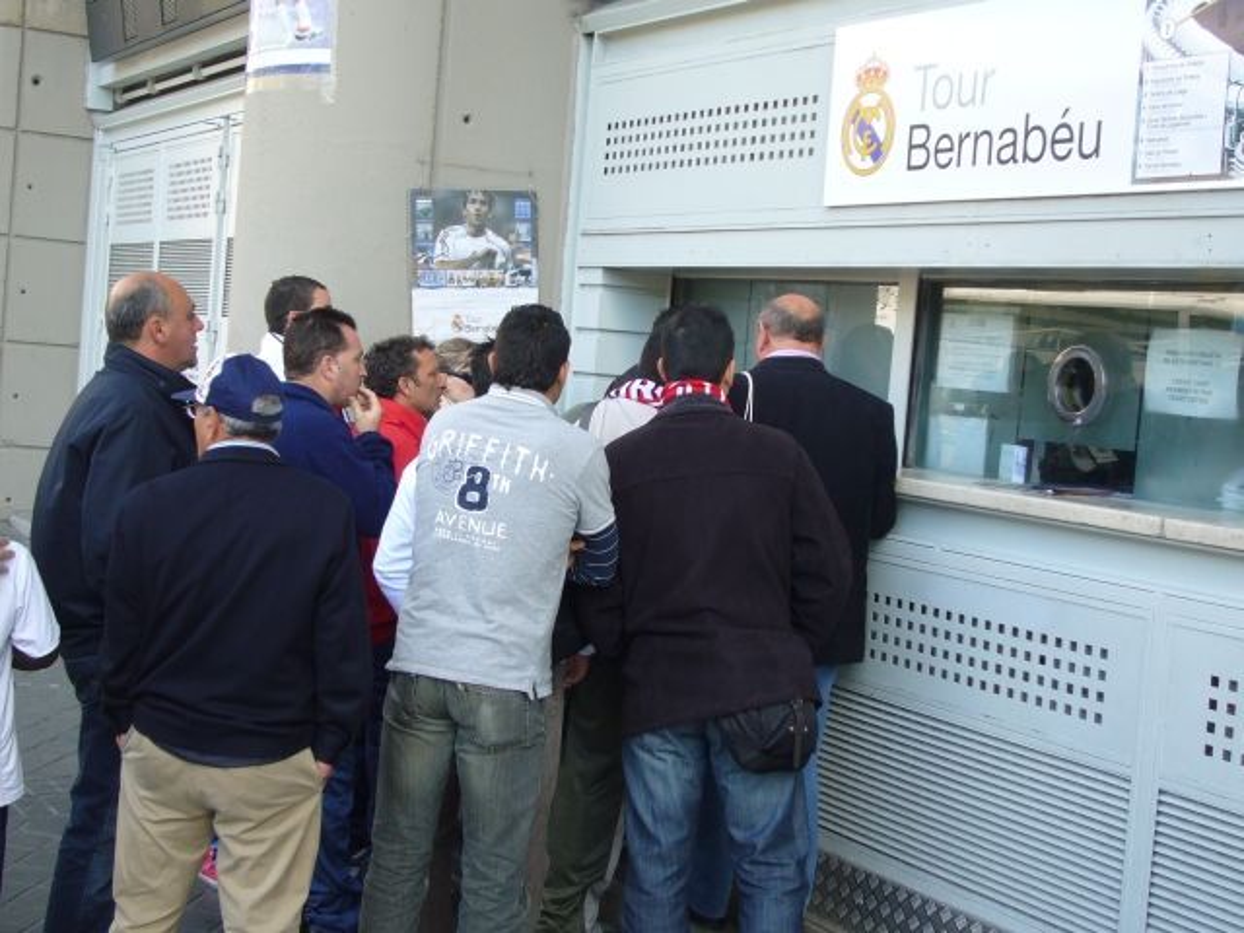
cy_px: 466
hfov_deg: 35.5
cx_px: 622
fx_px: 1941
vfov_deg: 27.0
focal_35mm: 54
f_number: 3.8
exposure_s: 1/100
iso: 80
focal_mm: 8.8
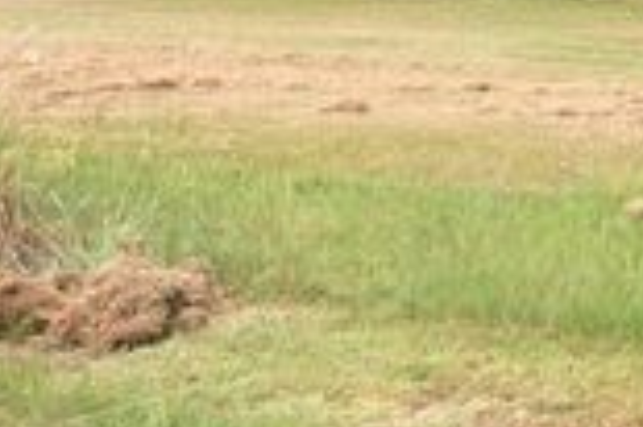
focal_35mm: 87
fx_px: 1552
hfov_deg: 19.8
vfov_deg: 15.1
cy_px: -85
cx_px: 1000
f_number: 9
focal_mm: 18
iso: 200
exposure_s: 1/320
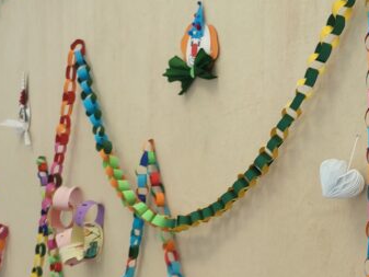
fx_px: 810
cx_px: 462
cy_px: 201
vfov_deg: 19.3
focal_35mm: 76
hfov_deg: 23.1
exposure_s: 1/50
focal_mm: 6.04
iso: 74
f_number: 1.9
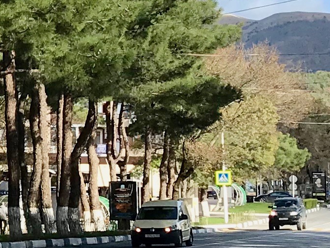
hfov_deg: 10.8
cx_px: -334
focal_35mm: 167
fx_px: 1592
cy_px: 60
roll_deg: -1.2
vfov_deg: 8.9
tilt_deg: +6.4
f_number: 1.8
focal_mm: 3.99
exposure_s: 1/1140
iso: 20
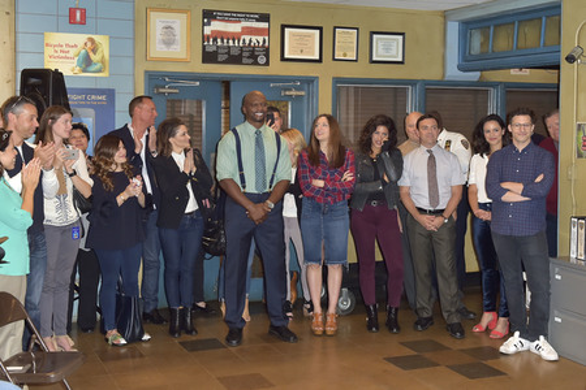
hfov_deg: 50.7
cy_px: 195
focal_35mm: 38
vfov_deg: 35.1
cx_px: 293
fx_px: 619
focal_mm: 38
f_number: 6.3
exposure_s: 1/250
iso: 800
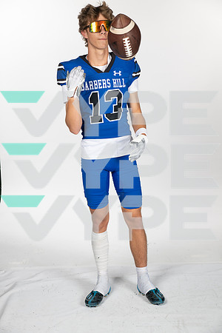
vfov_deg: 32.4
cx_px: 111
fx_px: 573
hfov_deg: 21.9
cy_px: 166
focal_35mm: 62
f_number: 7.1
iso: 250
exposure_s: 1/400
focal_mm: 62
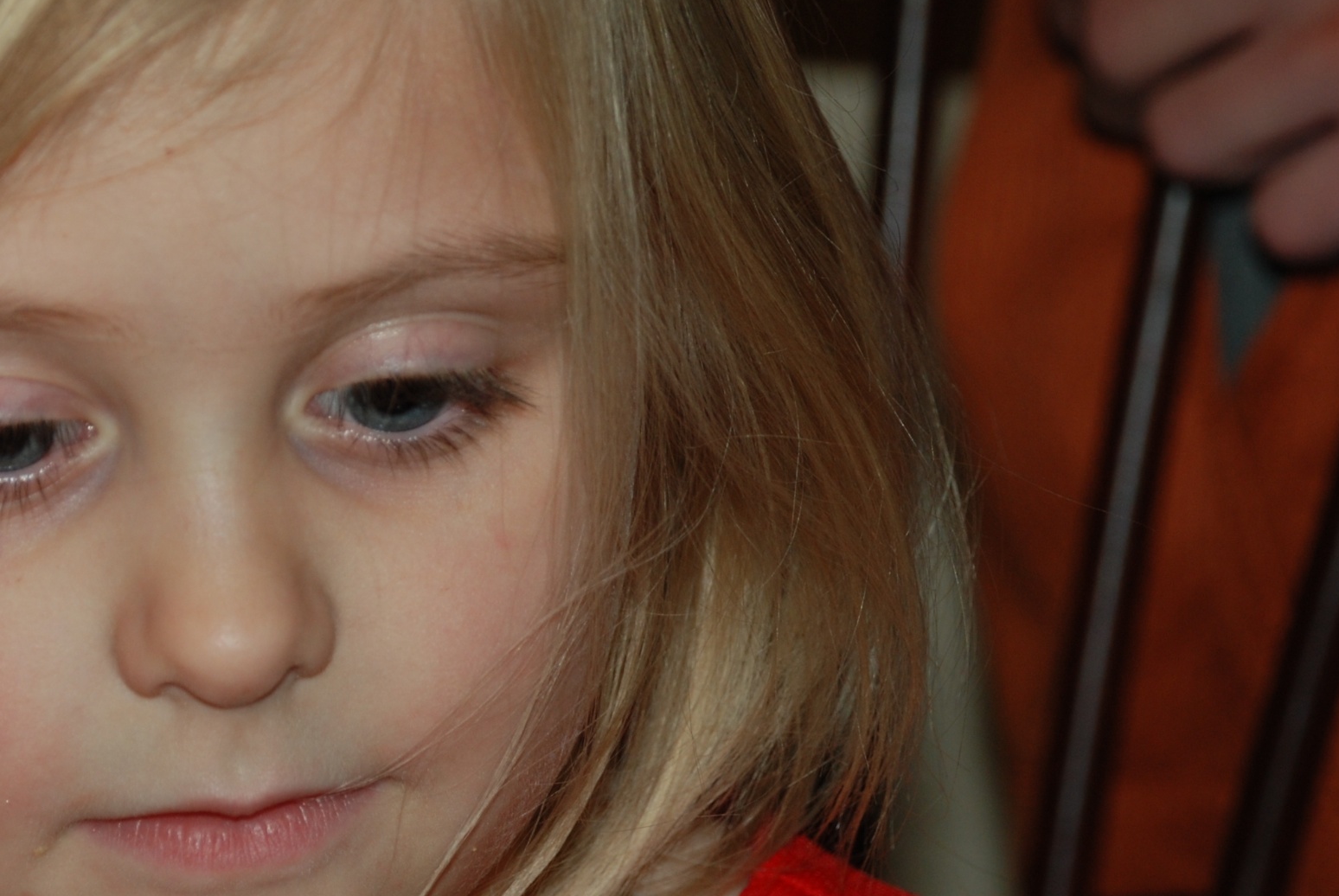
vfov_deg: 6.3
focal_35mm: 218
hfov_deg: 9.4
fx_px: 8116
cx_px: 453
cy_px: 436
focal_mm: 75
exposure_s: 1/60
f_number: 5.6
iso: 200
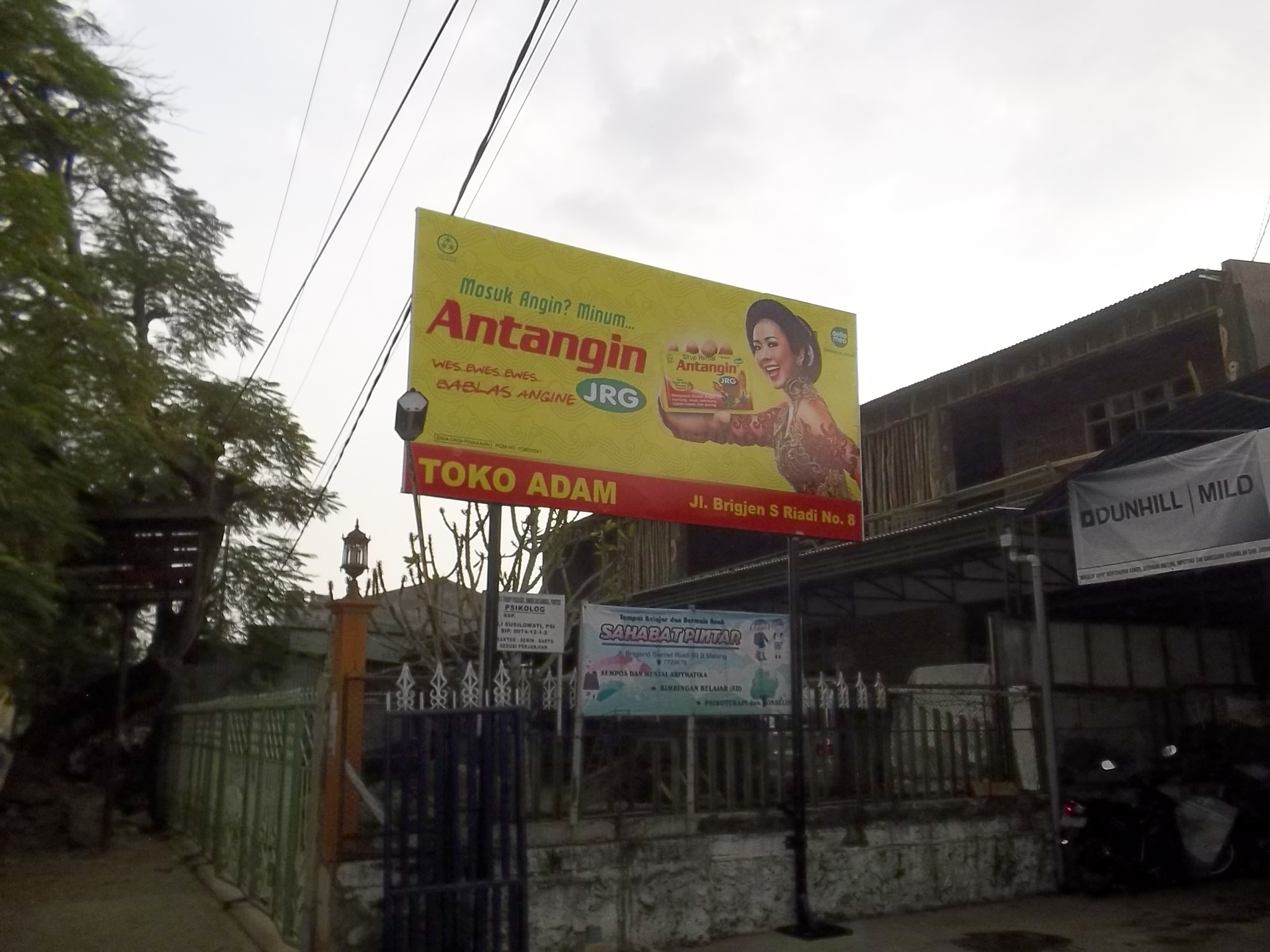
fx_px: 1064
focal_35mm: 29
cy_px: 476
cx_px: 635
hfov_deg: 61.7
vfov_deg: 48.2
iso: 160
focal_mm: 4.1
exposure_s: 1/800
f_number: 3.3
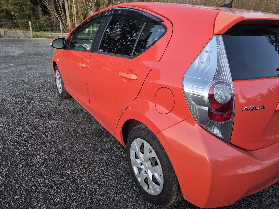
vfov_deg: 58.9
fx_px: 185
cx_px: 140
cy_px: 104
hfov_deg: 73.9
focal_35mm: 23
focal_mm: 5.4
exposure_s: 1/100
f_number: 1.8
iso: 400
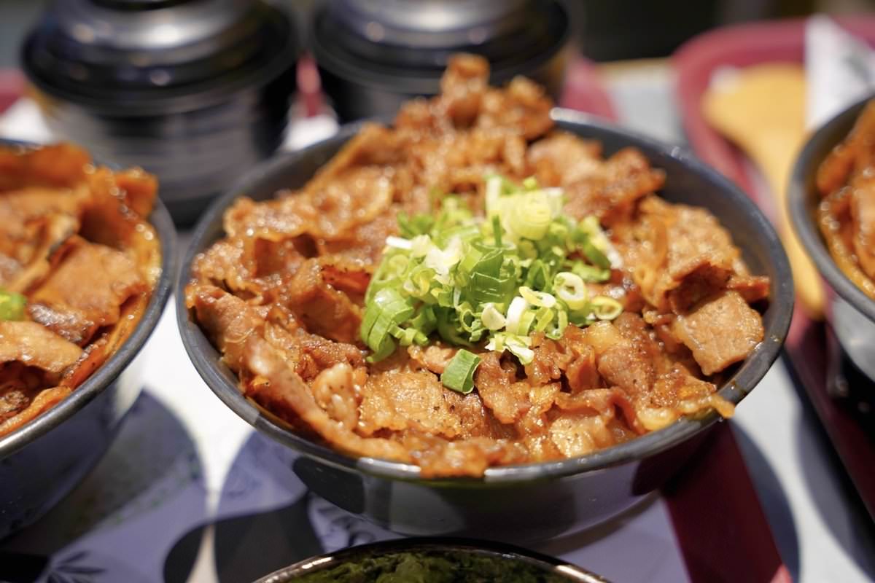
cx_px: 438
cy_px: 292
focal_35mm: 51
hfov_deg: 39.0
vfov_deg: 26.5
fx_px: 1237
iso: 400
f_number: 4
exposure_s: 1/60
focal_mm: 50.9
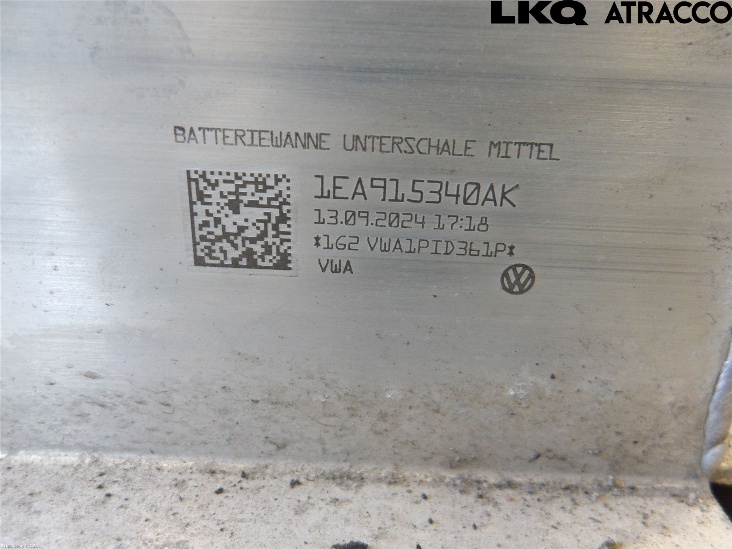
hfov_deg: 65.3
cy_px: 274
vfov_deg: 51.4
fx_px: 571
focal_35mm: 27
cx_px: 366
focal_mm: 4.9
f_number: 3
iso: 524
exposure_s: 1/60
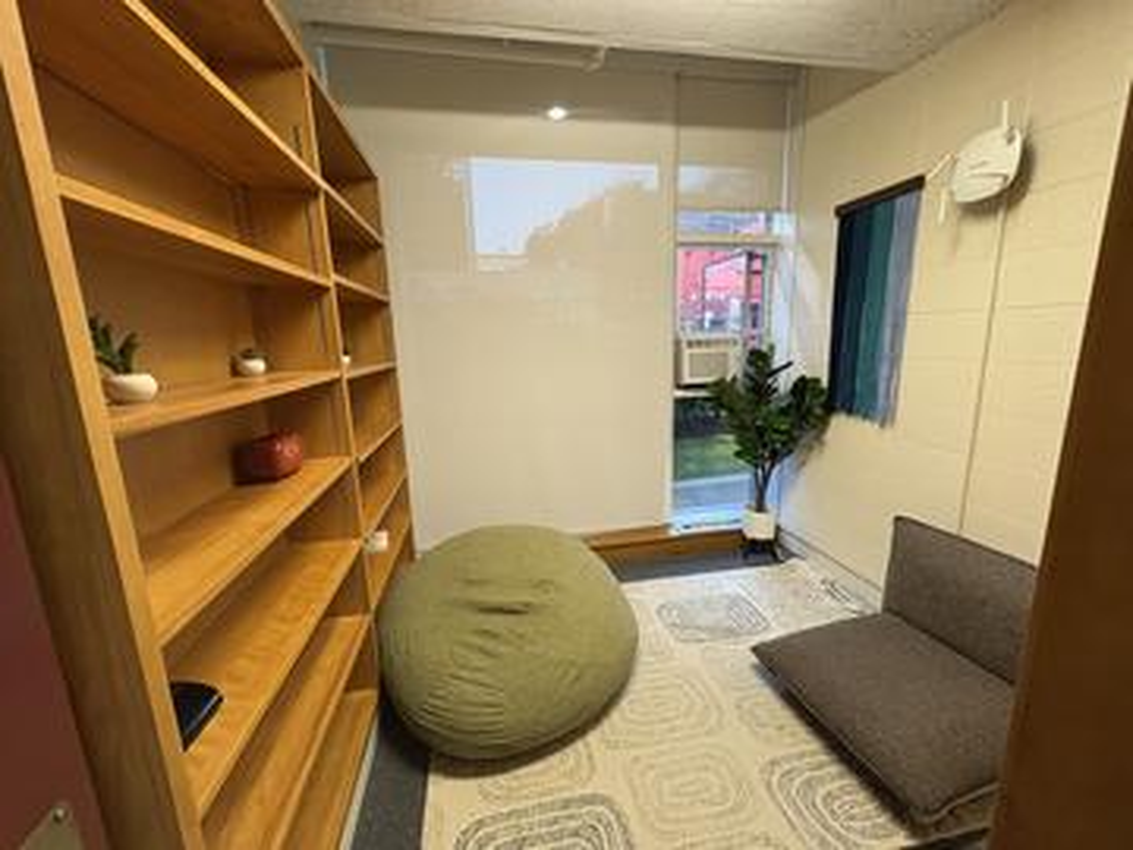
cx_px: 566
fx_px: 458
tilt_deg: -11.8
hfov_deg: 102.1
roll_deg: +2.1
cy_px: 425
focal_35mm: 14
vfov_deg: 85.7
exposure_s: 1/60
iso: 250
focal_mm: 2.22
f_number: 2.2
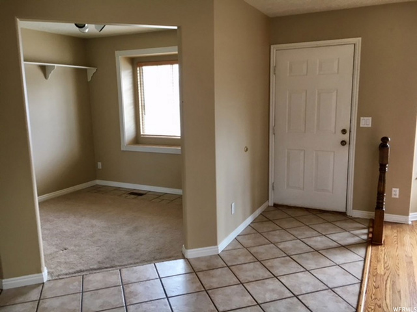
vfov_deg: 48.2
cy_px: 156
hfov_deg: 61.7
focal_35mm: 29
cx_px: 208
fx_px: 349
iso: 80
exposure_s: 1/30
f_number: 2.2
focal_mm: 4.15
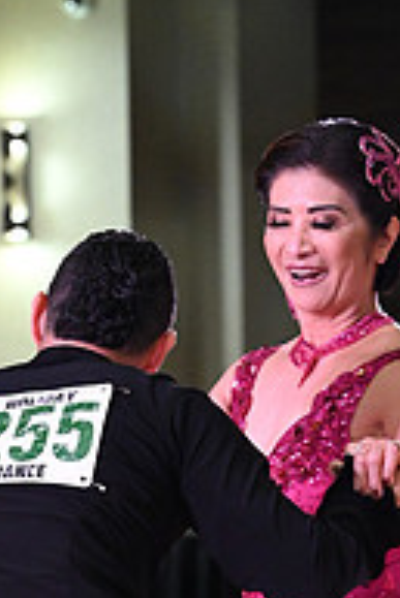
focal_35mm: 361
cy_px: 744
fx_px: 6005
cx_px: 284
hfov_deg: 3.8
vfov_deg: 5.7
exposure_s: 1/320
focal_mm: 120
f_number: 5.6
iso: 5000
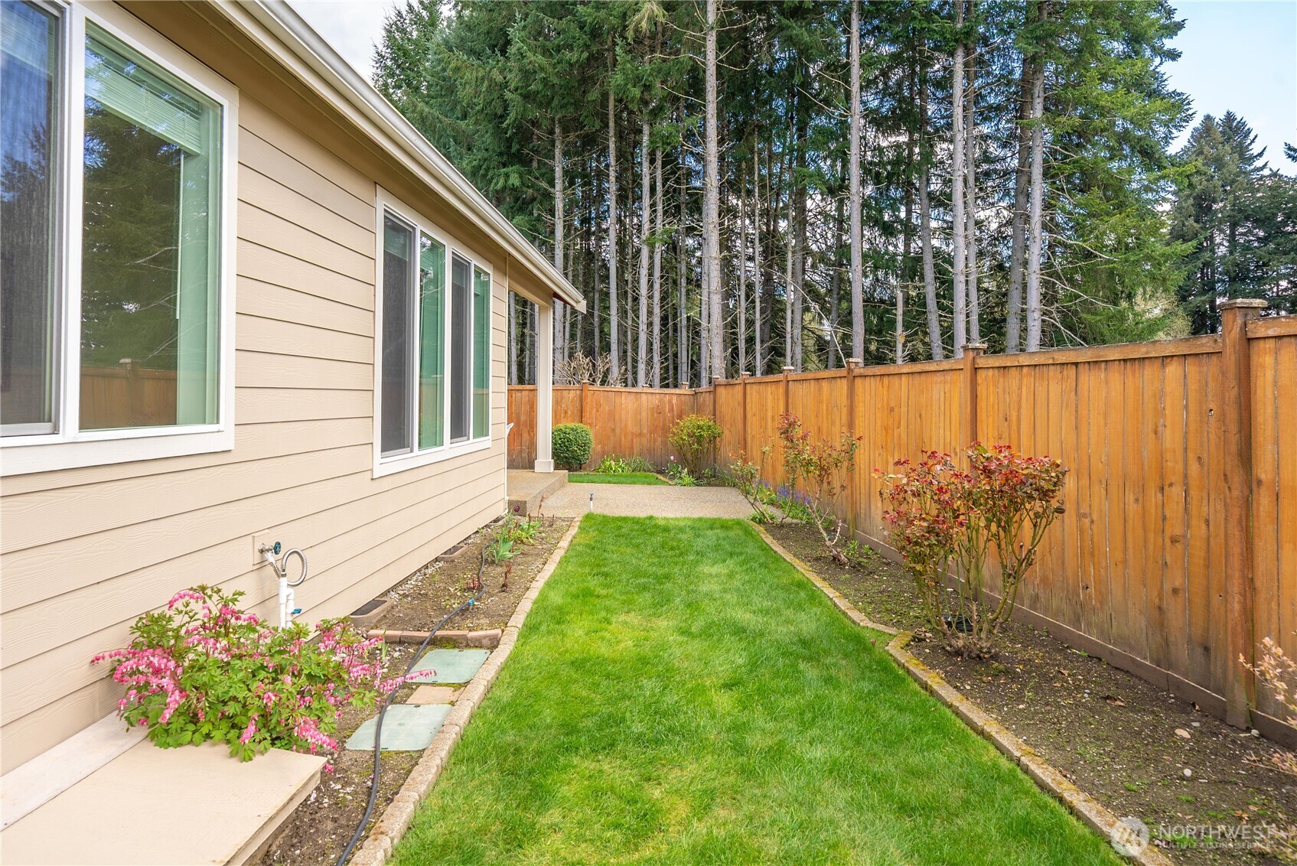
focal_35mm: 21
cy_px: 433
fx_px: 757
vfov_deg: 59.6
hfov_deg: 81.2
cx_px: 648
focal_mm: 21
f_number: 7.1
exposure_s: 1/30
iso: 80
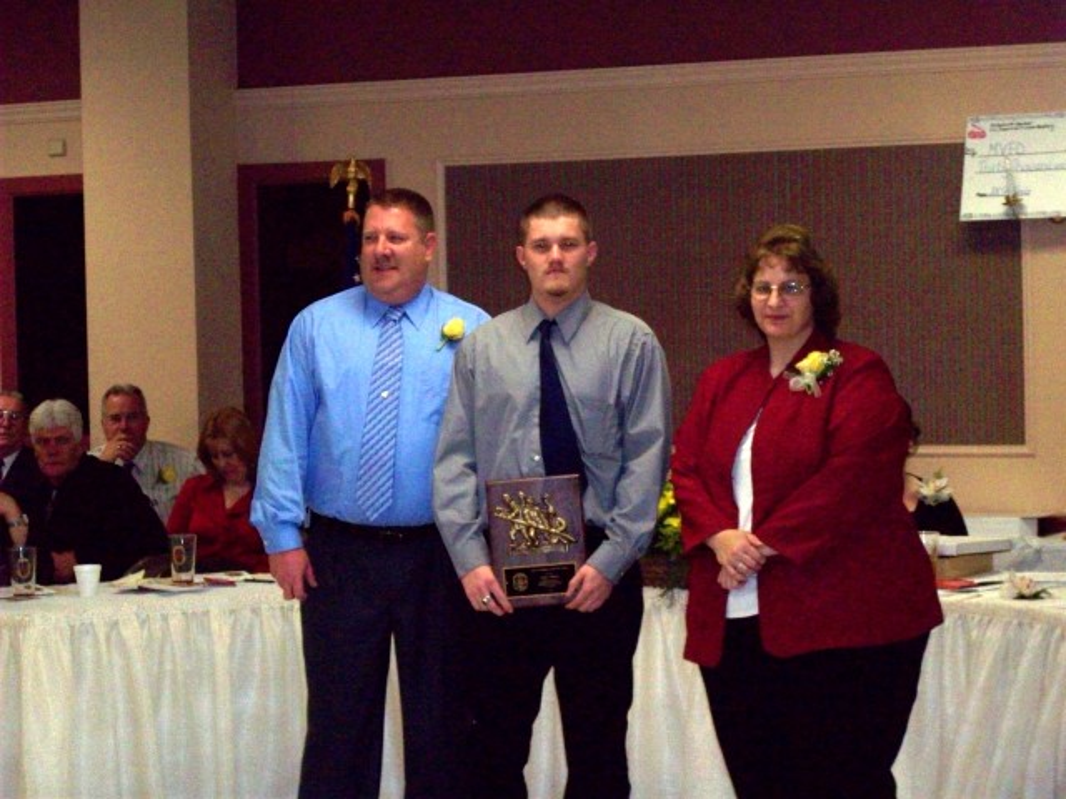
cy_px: 400
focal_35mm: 111
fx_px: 3418
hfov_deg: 17.7
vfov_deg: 13.3
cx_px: 533
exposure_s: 1/90.2
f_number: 5.2
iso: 200
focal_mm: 18.6
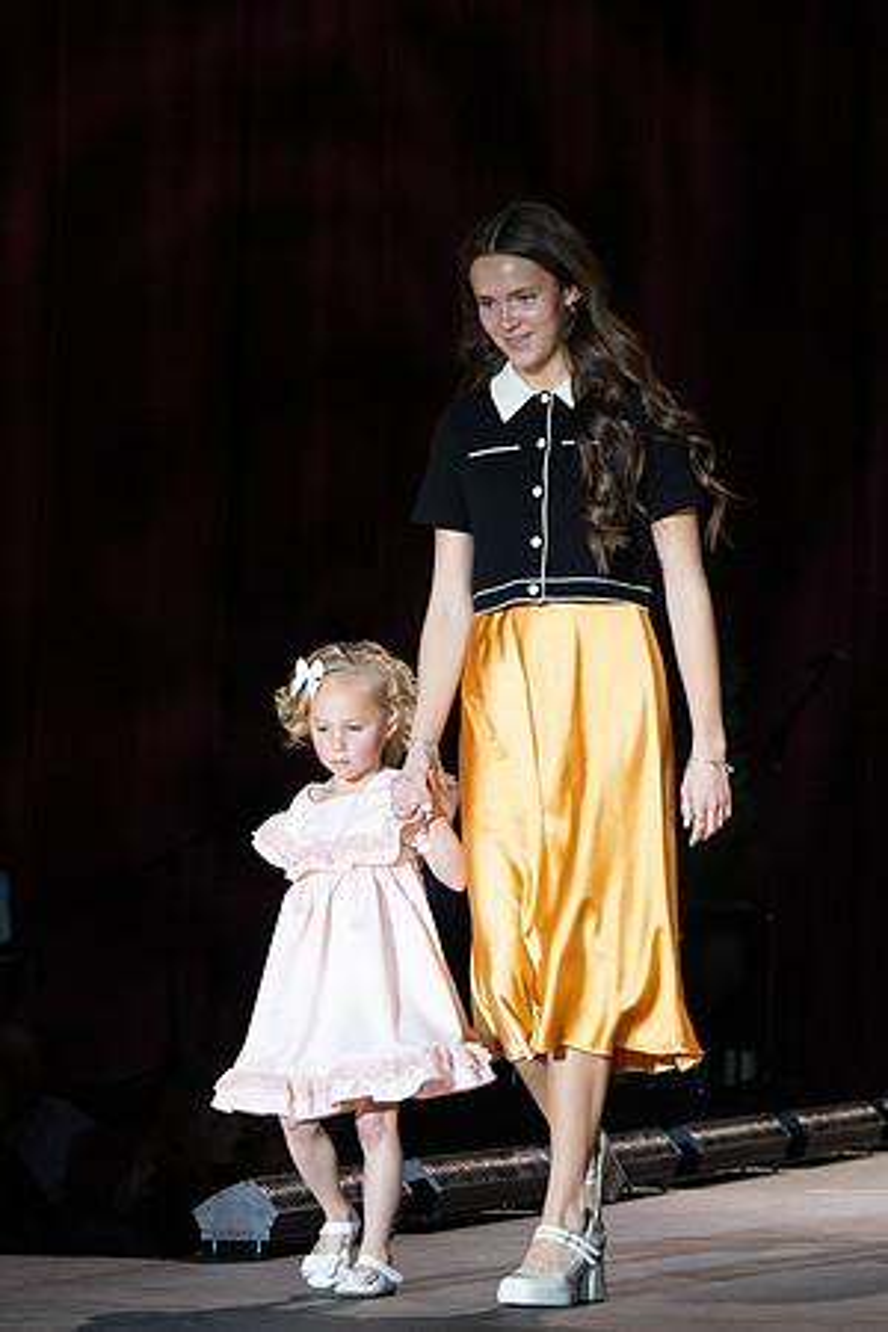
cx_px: 526
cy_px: 705
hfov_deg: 7.7
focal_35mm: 179
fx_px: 6623
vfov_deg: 11.5
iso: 1000
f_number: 5.6
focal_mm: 96
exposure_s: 1/250
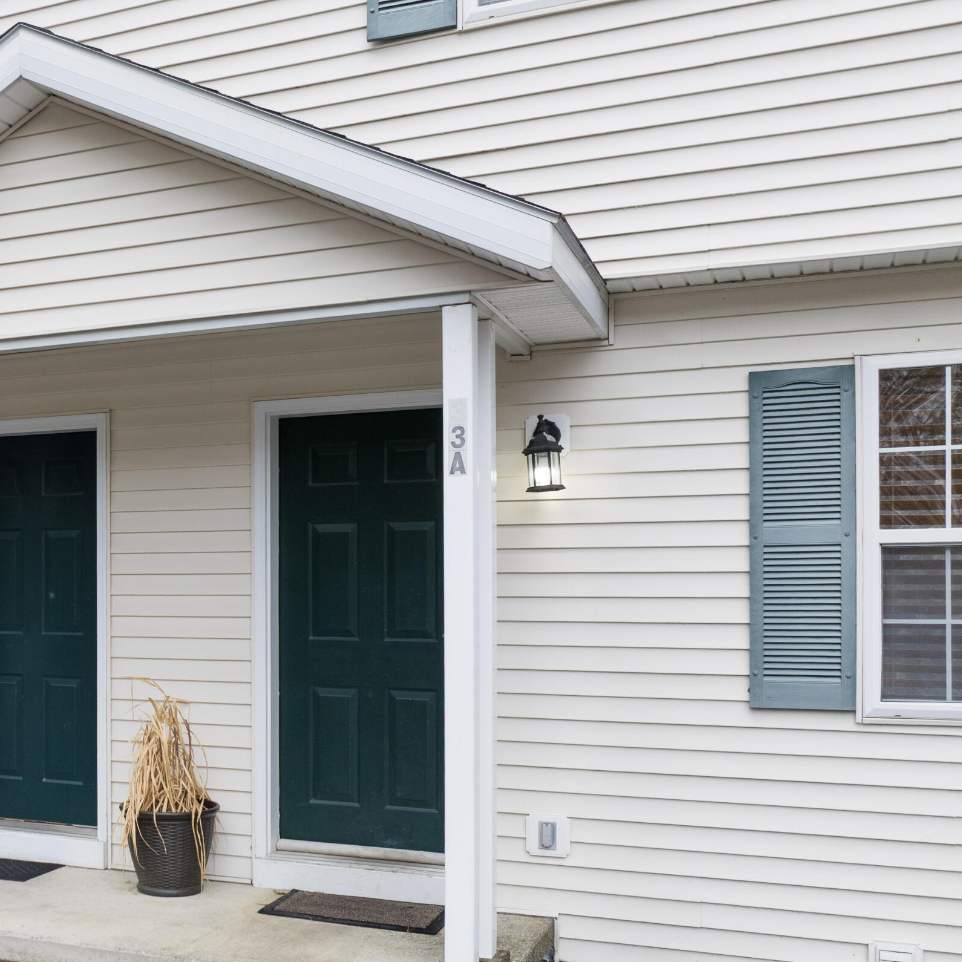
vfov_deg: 41.8
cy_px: 453
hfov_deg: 38.8
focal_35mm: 40
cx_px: 88
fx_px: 1258
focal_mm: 12.29
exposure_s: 1/240
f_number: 2.8
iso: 120
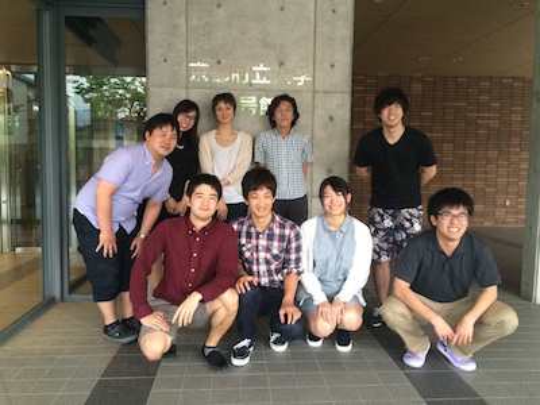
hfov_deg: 61.7
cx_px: 270
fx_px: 452
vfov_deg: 48.2
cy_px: 202
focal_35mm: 29
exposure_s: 1/30
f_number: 2.2
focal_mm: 4.15
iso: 200
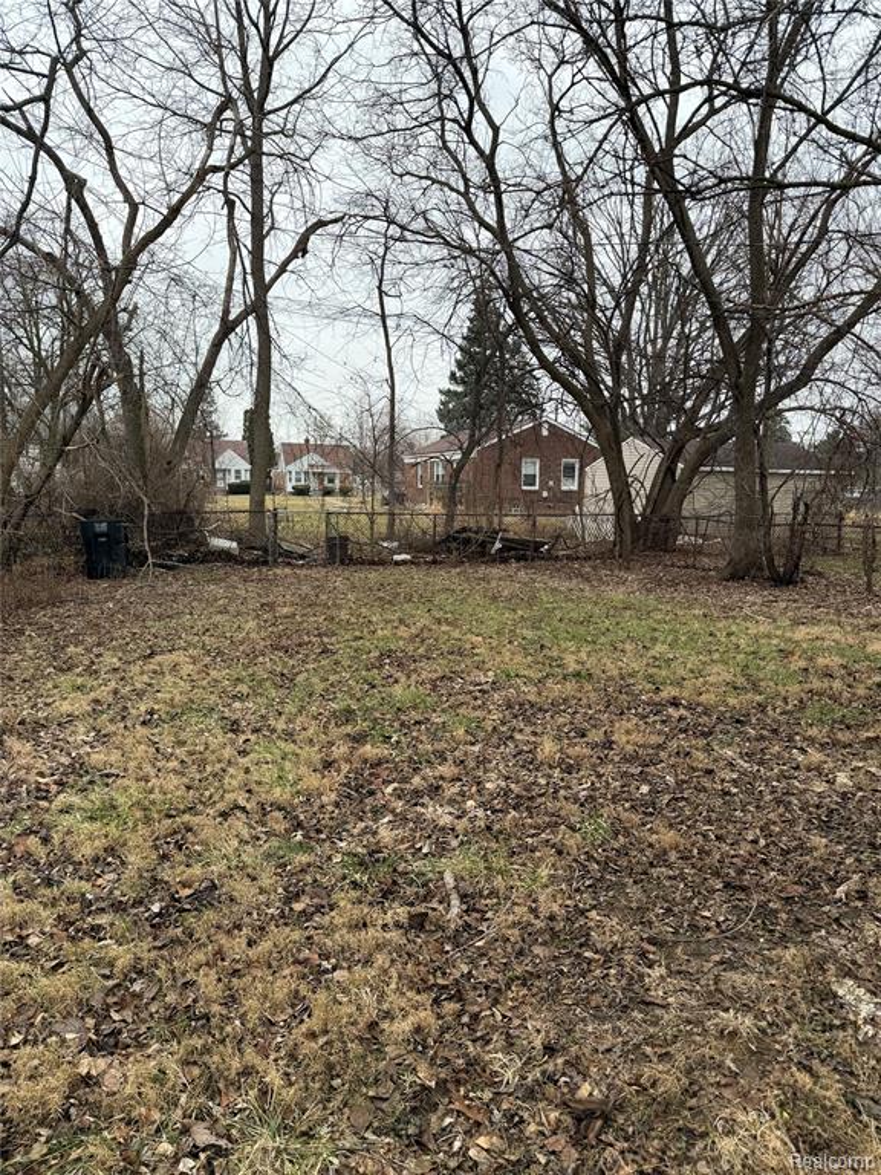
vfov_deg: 71.6
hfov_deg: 56.8
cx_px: 440
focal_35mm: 24
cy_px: 588
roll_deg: +1.3
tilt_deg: -4.5
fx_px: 814
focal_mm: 6.76
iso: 80
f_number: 1.78
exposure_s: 1/805
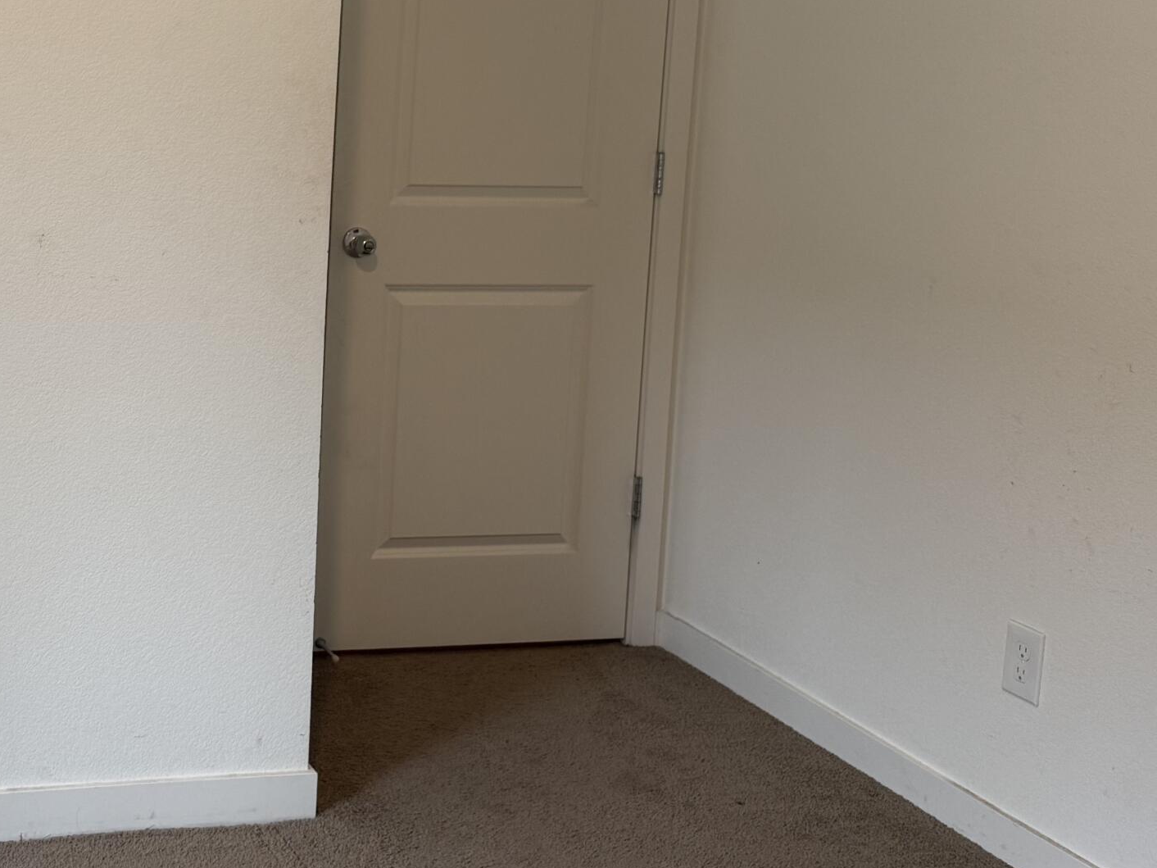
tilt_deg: -6.9
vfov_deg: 28.2
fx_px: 1705
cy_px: 221
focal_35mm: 51
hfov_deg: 34.8
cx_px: 66
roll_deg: -1.9
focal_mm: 6.76
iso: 125
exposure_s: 1/60
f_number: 1.78
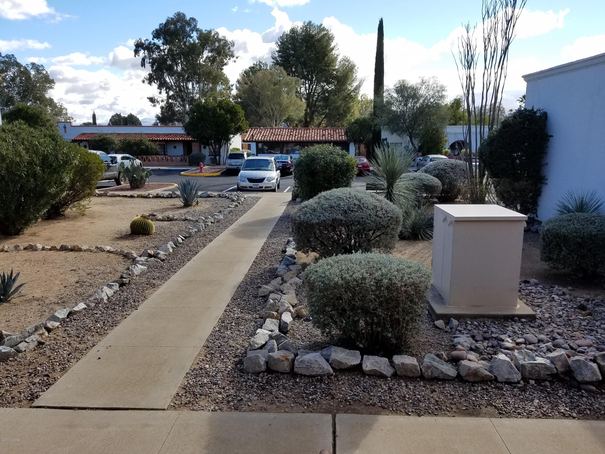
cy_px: 227
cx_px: 302
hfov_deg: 67.3
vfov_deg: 53.1
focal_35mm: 26
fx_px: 454
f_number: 1.7
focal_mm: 4.2
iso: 50
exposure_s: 1/1720
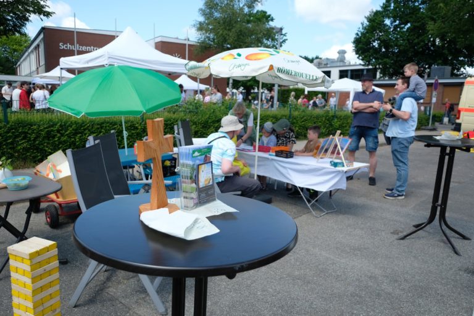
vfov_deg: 45.0
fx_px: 382
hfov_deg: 63.7
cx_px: 237
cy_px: 158
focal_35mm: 29
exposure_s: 1/680
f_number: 4
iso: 200
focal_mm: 19.1
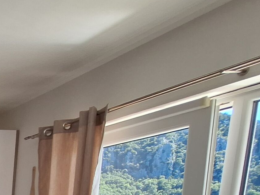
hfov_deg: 26.2
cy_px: 270
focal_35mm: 43
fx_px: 323
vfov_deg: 26.8
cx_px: -159
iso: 40
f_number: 2.2
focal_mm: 1.74
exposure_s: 1/322
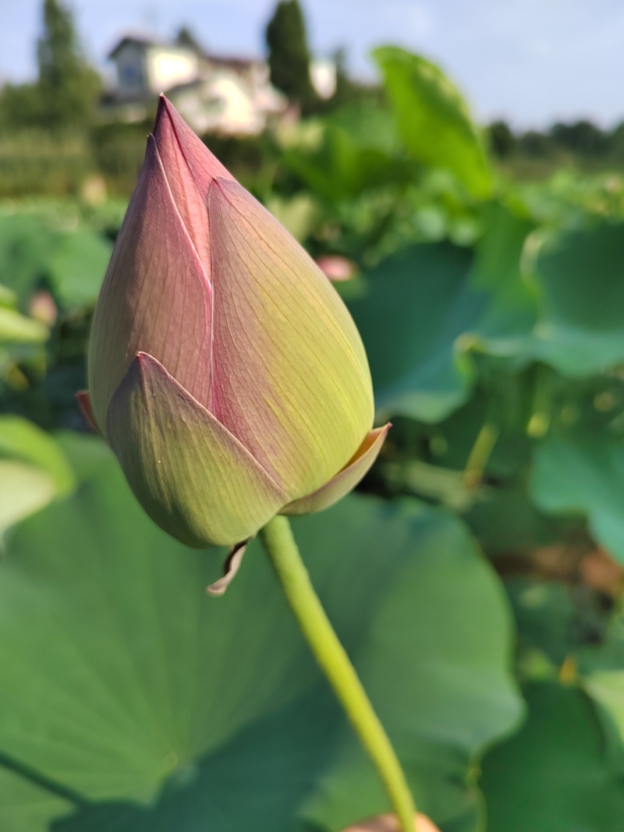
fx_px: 553
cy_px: 416
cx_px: 312
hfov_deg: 58.9
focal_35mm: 23
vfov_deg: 73.9
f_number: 1.9
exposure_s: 1/2000
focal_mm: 5.52
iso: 531
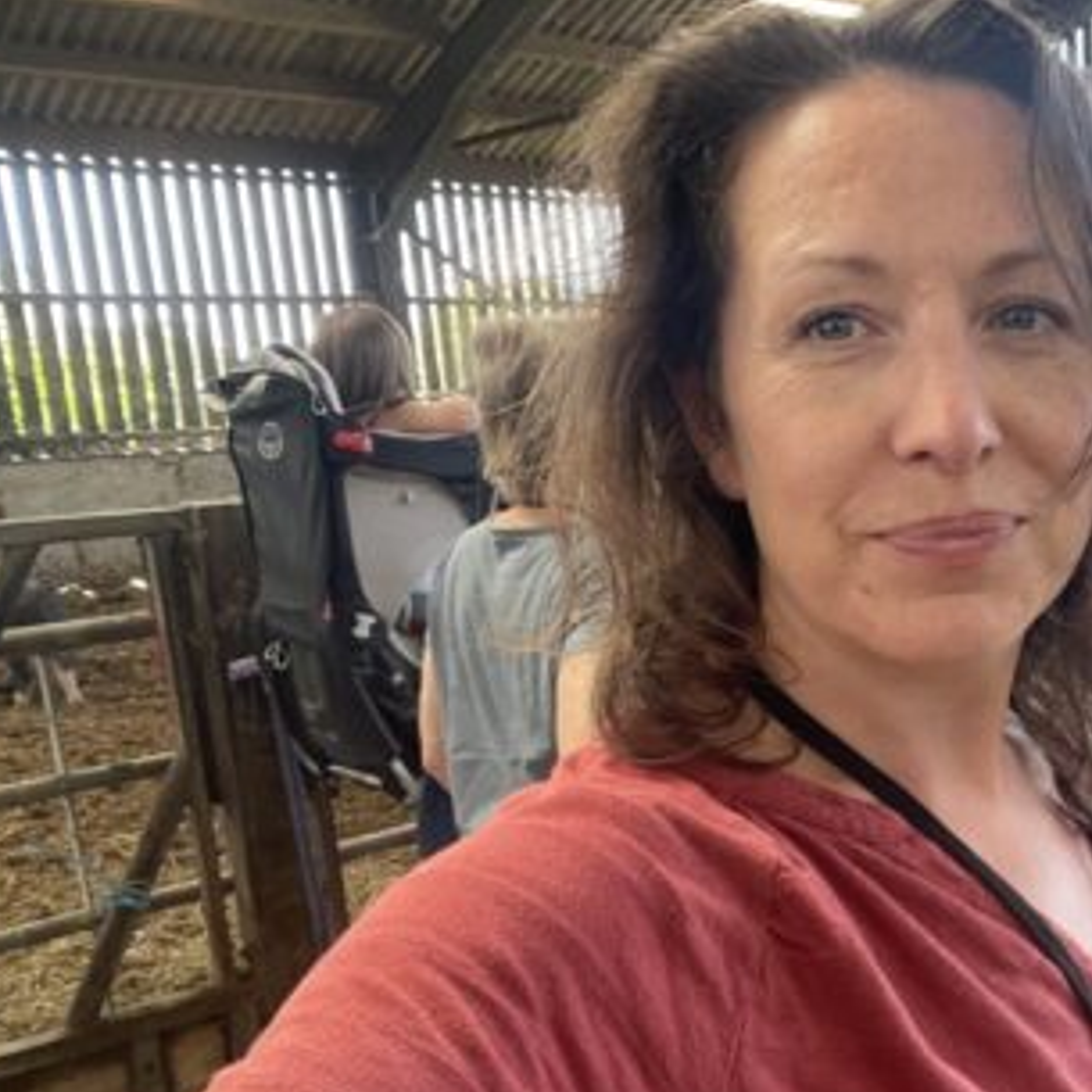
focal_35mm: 40
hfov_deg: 39.1
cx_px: 967
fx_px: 1428
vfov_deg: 41.6
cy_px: 684
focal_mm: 2.71
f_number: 2.2
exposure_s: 1/83
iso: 100
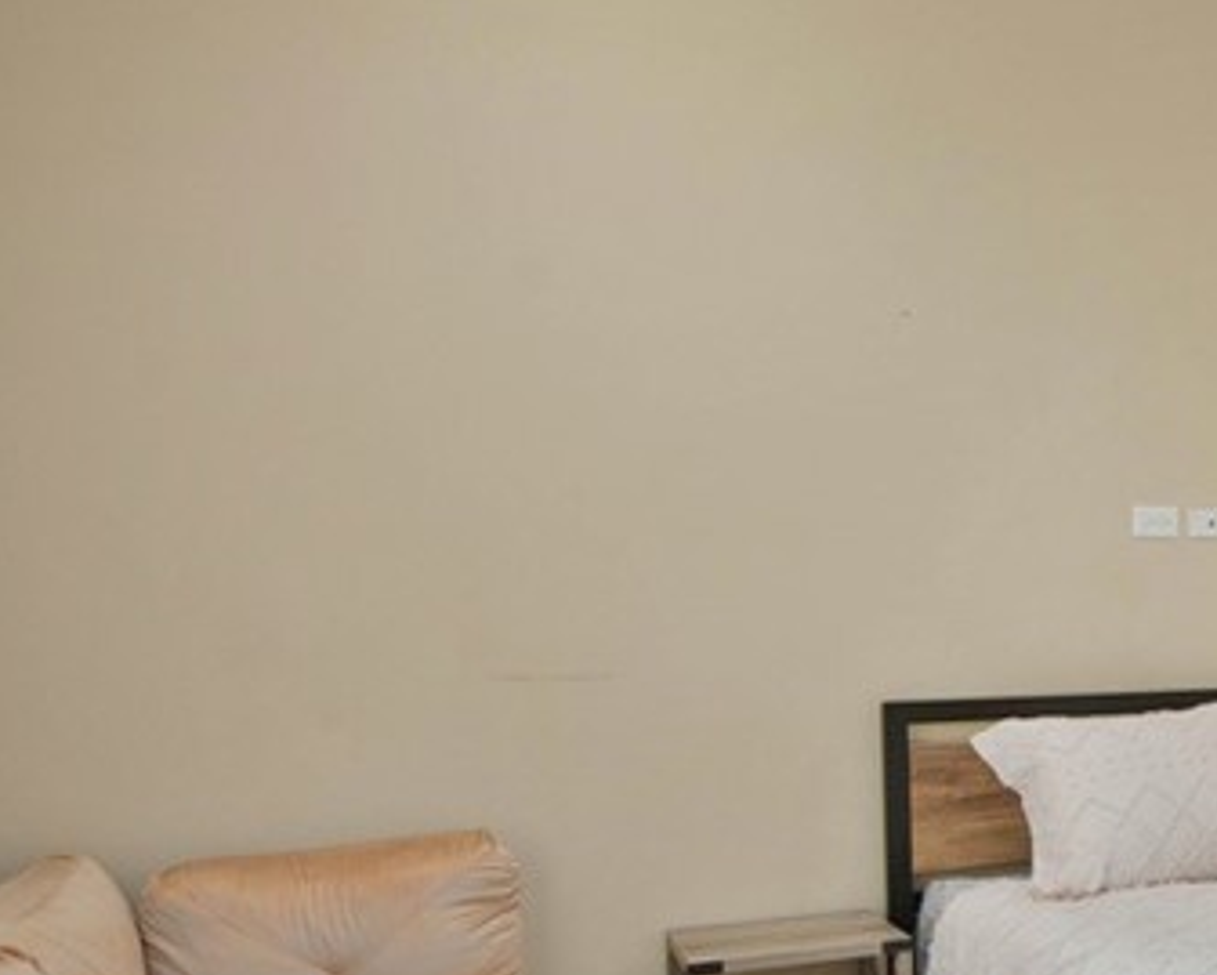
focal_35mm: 40
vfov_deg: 37.2
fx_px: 1441
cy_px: 585
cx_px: 1293
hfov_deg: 38.9
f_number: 5.6
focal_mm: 14
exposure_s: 1/320
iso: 400
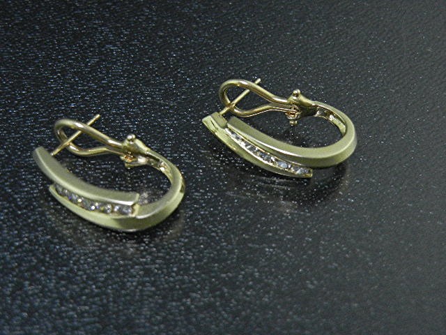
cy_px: 168
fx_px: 992
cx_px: 223
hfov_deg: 25.3
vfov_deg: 19.1
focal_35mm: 77
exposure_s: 1/30
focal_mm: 13.9
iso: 800
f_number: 8.6
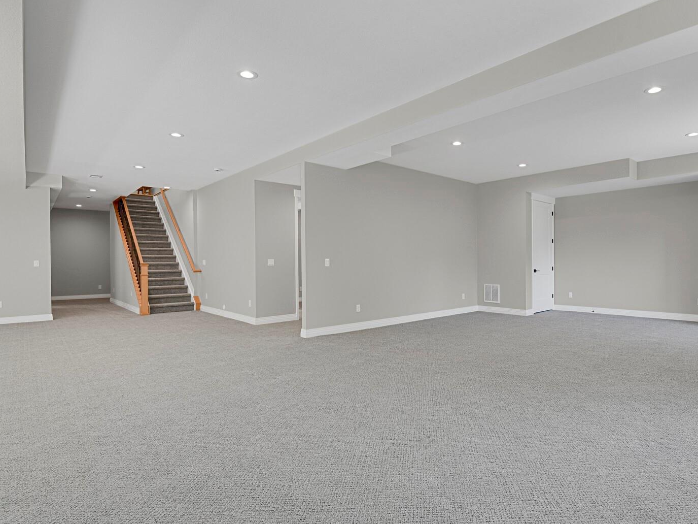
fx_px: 383
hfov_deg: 84.2
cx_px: 398
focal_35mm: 19
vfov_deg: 68.7
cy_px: 266
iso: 9000
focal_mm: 17
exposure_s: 1/20
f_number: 8
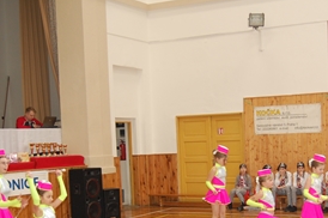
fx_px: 573
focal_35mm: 63
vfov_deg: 21.3
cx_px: 211
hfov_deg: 31.8
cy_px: 176
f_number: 3.8
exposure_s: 1/60
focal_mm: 23
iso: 500
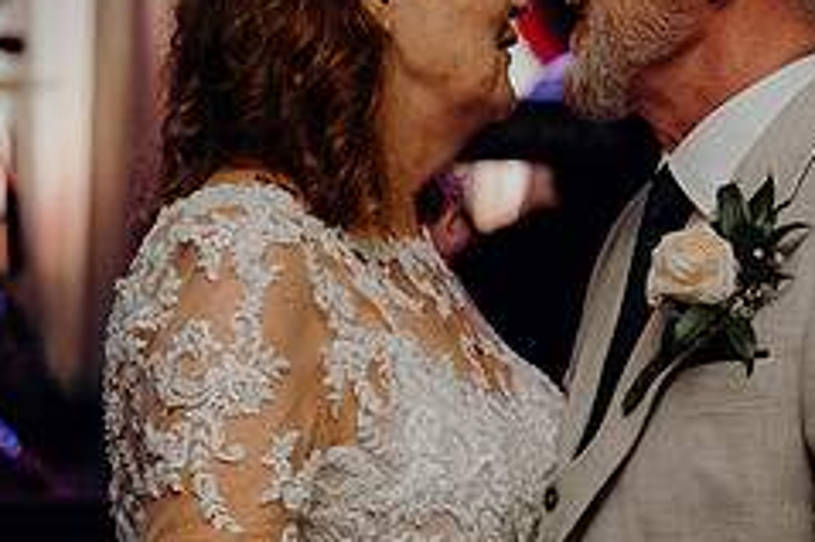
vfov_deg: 8.1
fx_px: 3846
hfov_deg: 12.1
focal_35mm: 170
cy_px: 288
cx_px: 569
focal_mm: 70
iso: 2500
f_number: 3.5
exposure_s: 1/200
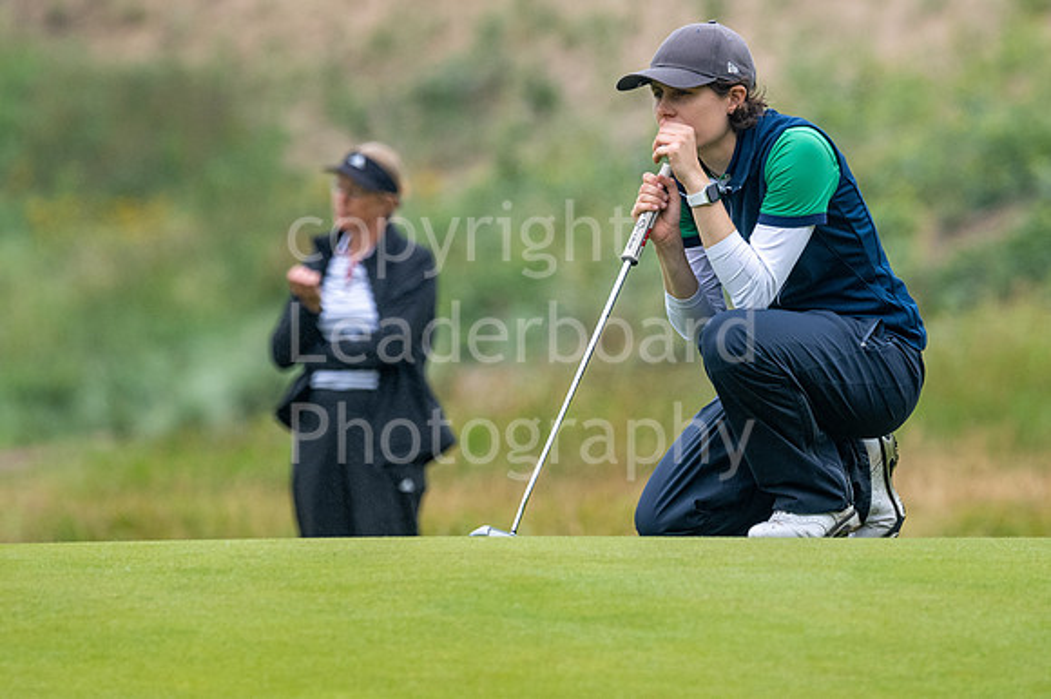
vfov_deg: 2.4
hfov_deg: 3.7
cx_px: 582
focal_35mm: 563
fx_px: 16431
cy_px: 318
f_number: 5
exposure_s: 1/1600
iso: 500
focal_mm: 300
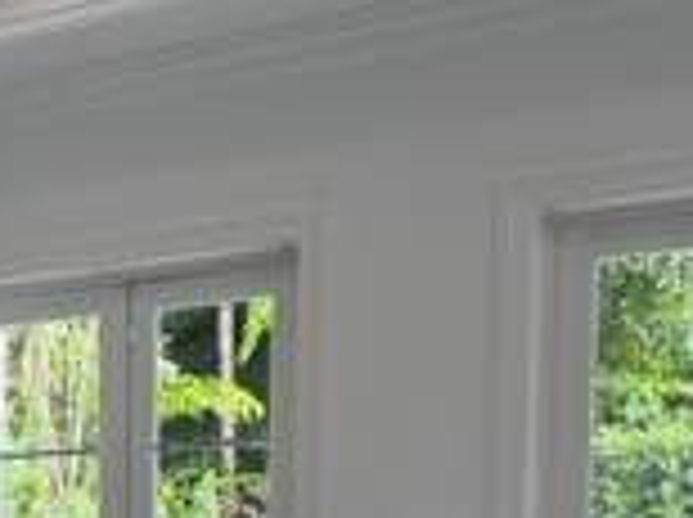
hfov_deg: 24.1
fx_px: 1499
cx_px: -94
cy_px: 667
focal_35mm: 75
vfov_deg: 18.3
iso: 100
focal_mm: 6.76
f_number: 1.78
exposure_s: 1/183
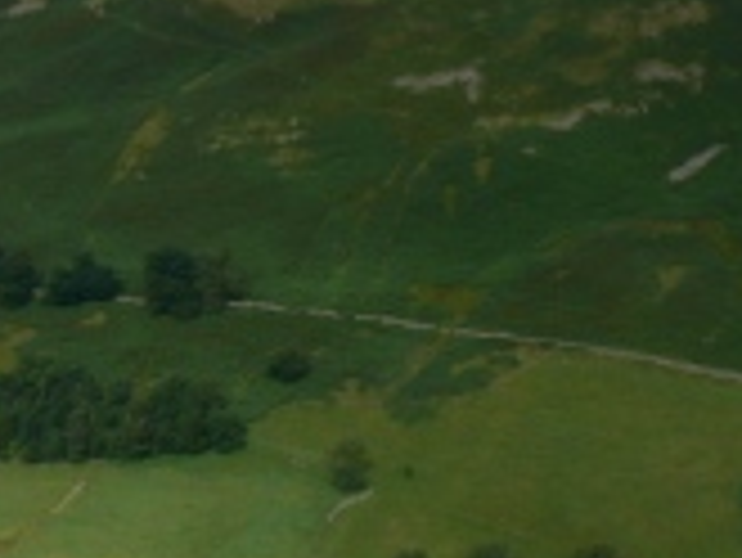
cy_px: 230
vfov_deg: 15.7
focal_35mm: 94
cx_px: 67
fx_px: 2016
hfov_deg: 20.4
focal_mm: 6
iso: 80
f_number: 6.3
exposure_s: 1/400
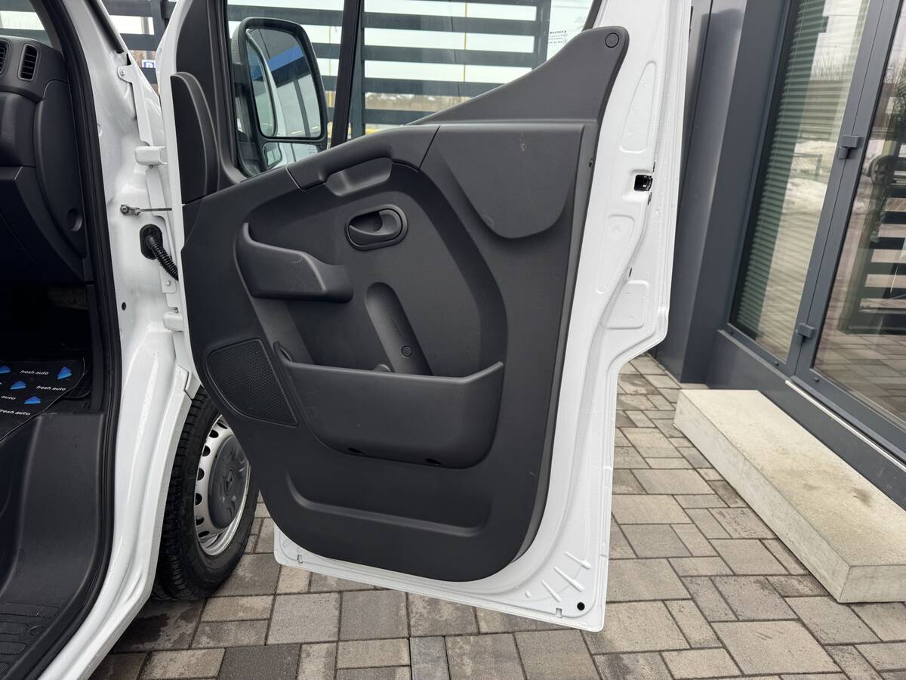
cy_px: 340
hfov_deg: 71.6
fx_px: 628
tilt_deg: -19.1
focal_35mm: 24
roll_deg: -2.6
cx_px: 453
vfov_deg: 56.8
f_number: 1.78
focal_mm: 6.76
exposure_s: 1/328
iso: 80
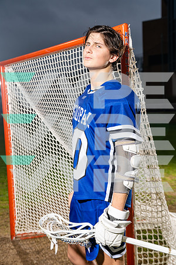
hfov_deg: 28.6
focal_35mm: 47
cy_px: 132
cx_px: 88
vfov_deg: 41.9
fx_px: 345
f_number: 4.5
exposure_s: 1/250
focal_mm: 47
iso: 200
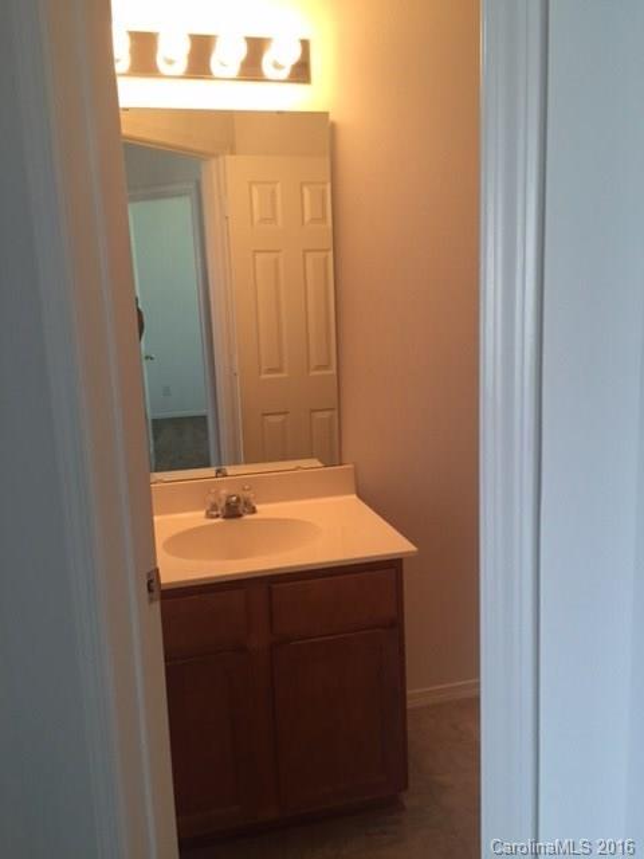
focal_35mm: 29
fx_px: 719
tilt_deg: -8.4
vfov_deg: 61.7
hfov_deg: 48.2
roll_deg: +1.9
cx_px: 322
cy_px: 430
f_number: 2.2
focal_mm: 4.15
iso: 125
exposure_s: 1/30
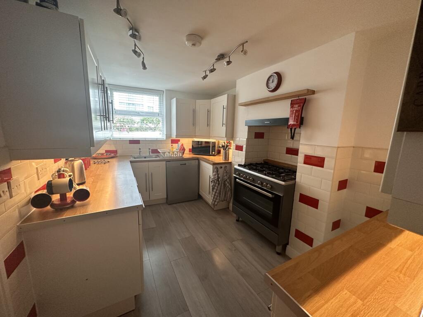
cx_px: 212
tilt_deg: -9.9
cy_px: 158
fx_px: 171
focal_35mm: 14
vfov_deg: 85.7
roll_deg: -0.6
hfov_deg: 102.1
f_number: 2.2
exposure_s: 1/99
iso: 200
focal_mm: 2.22
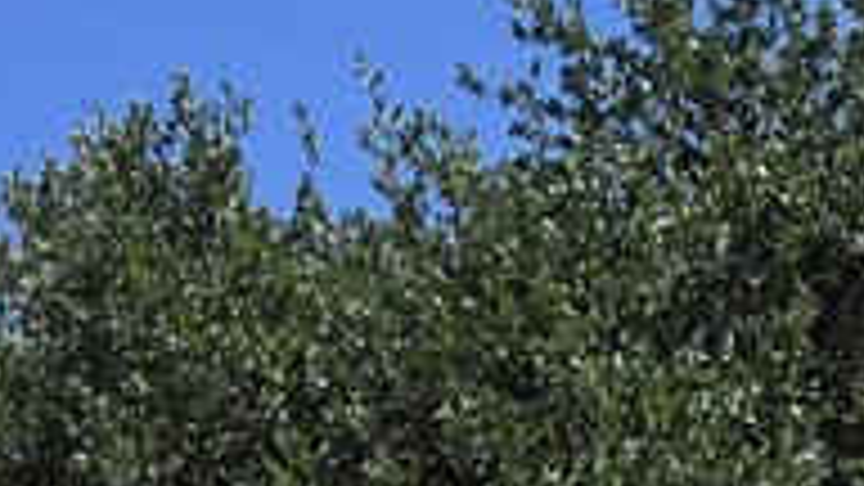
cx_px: 400
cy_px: 1580
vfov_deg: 6.7
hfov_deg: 13.4
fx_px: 3666
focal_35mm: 160
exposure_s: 1/8000
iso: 2200
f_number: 8
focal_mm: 18
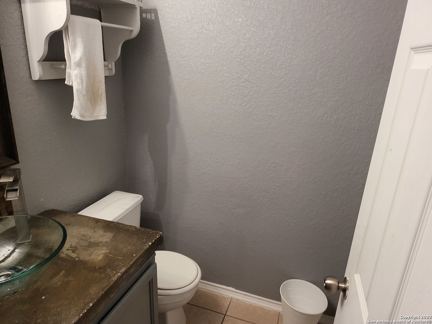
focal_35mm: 24
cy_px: 162
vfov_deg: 56.8
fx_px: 300
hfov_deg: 71.6
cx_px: 216
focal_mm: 5
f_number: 1.8
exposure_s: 1/40
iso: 400
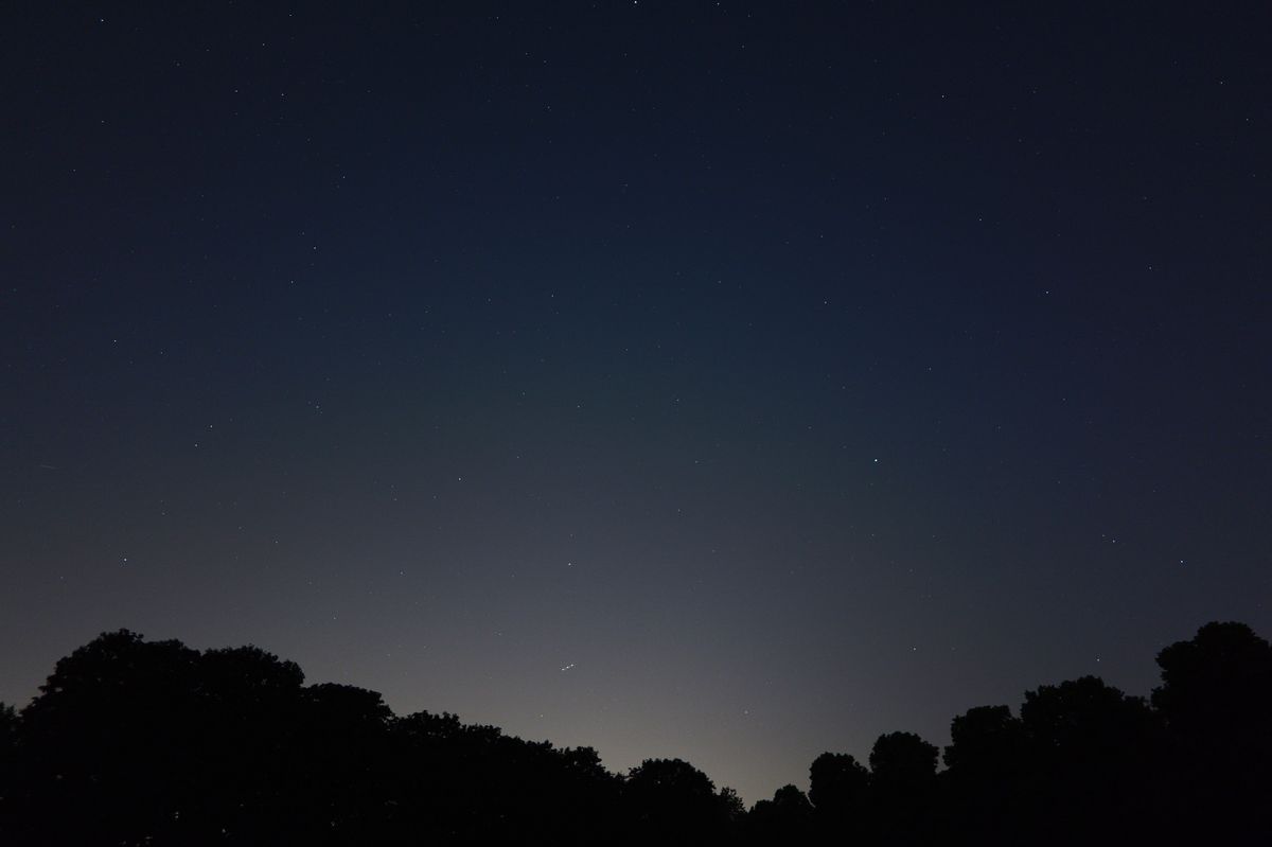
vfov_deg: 53.1
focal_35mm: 24
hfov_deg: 73.8
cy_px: 424
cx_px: 636
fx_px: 848
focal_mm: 24
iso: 320
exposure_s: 2.5
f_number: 1.8
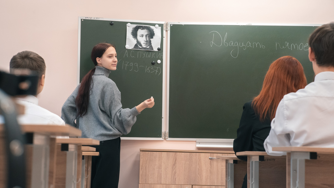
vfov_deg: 13.3
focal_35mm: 91
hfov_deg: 23.4
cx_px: 168
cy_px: 89
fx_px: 806
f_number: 8
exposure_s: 1/400
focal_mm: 85
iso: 6400
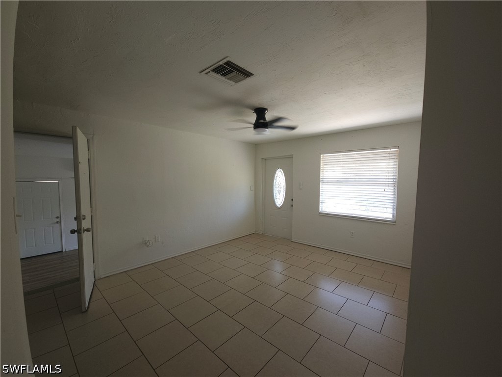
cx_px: 251
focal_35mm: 13
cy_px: 188
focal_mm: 2.2
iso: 64
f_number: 2.2
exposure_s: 1/30
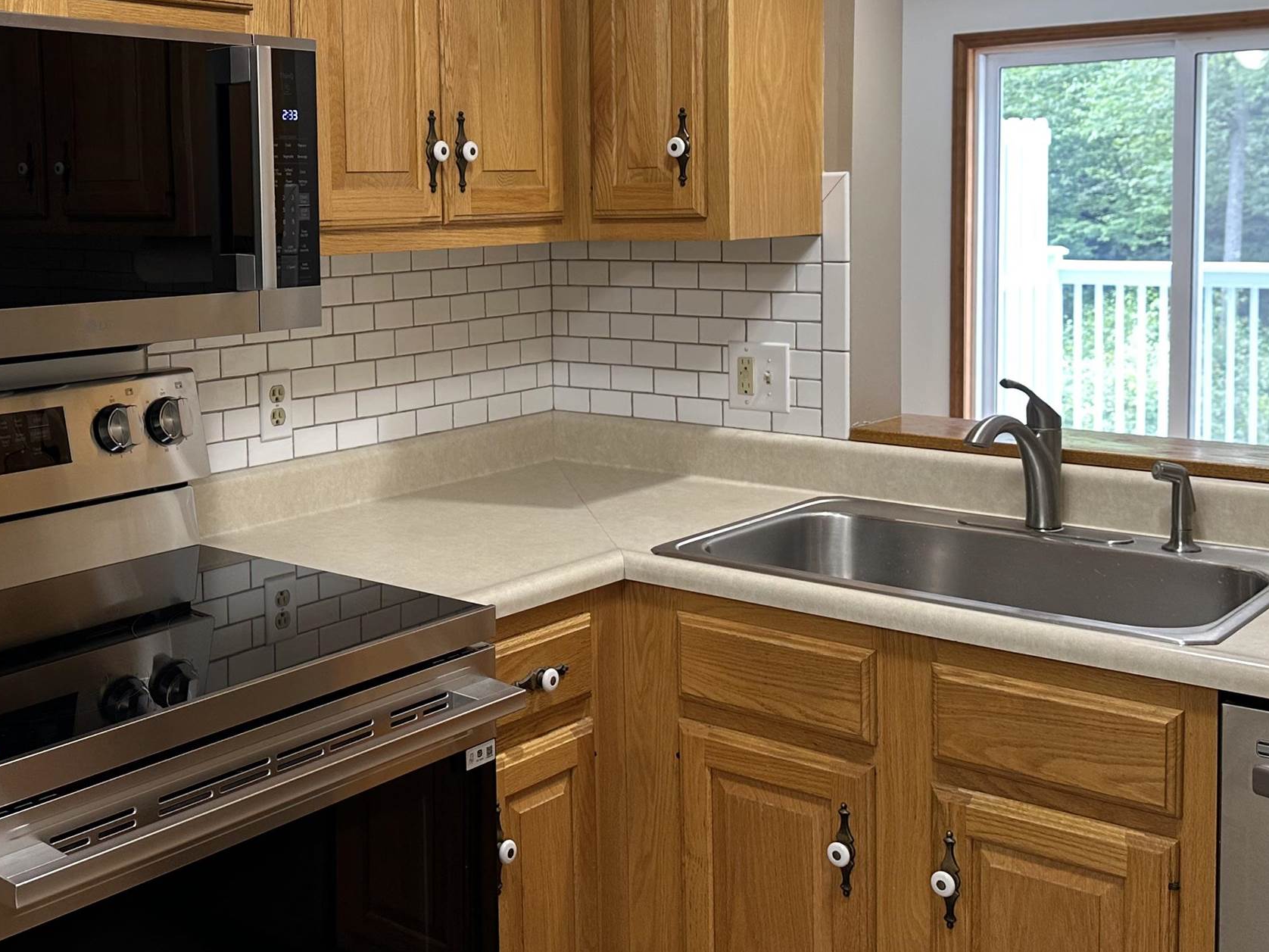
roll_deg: +1.3
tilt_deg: -4.3
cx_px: 441
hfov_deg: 42.5
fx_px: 1613
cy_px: 326
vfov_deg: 32.6
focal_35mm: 44
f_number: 1.78
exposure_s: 1/60
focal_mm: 6.86
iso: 125
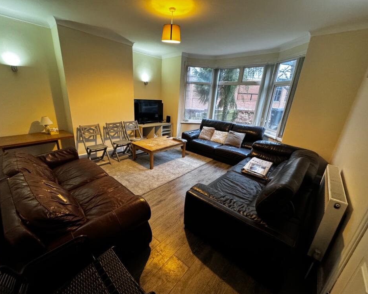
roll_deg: -2.9
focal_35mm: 15
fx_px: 163
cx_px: 172
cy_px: 150
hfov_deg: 96.7
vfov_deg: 84.0
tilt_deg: -18.9
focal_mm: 2.22
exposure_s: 1/50
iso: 400
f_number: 2.2
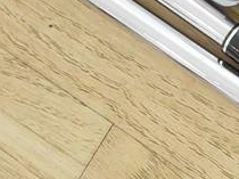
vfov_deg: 4.8
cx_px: 636
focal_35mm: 305
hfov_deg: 6.1
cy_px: -95
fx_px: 2103
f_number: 4.5
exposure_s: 1/50
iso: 1600
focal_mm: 25
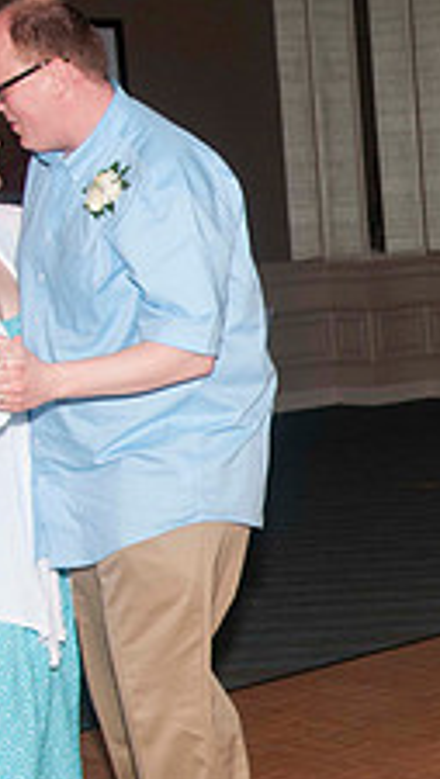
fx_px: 2172
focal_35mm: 105
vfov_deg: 20.3
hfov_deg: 11.2
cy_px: 497
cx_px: 627
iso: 400
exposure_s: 1/60
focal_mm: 26
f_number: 5.6
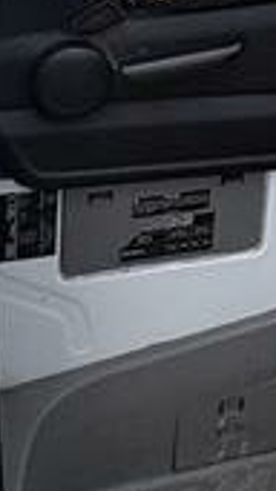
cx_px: 405
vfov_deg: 21.6
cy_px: -270
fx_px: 1042
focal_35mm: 80
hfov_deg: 14.2
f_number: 2.2
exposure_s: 1/771
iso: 64
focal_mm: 2.22
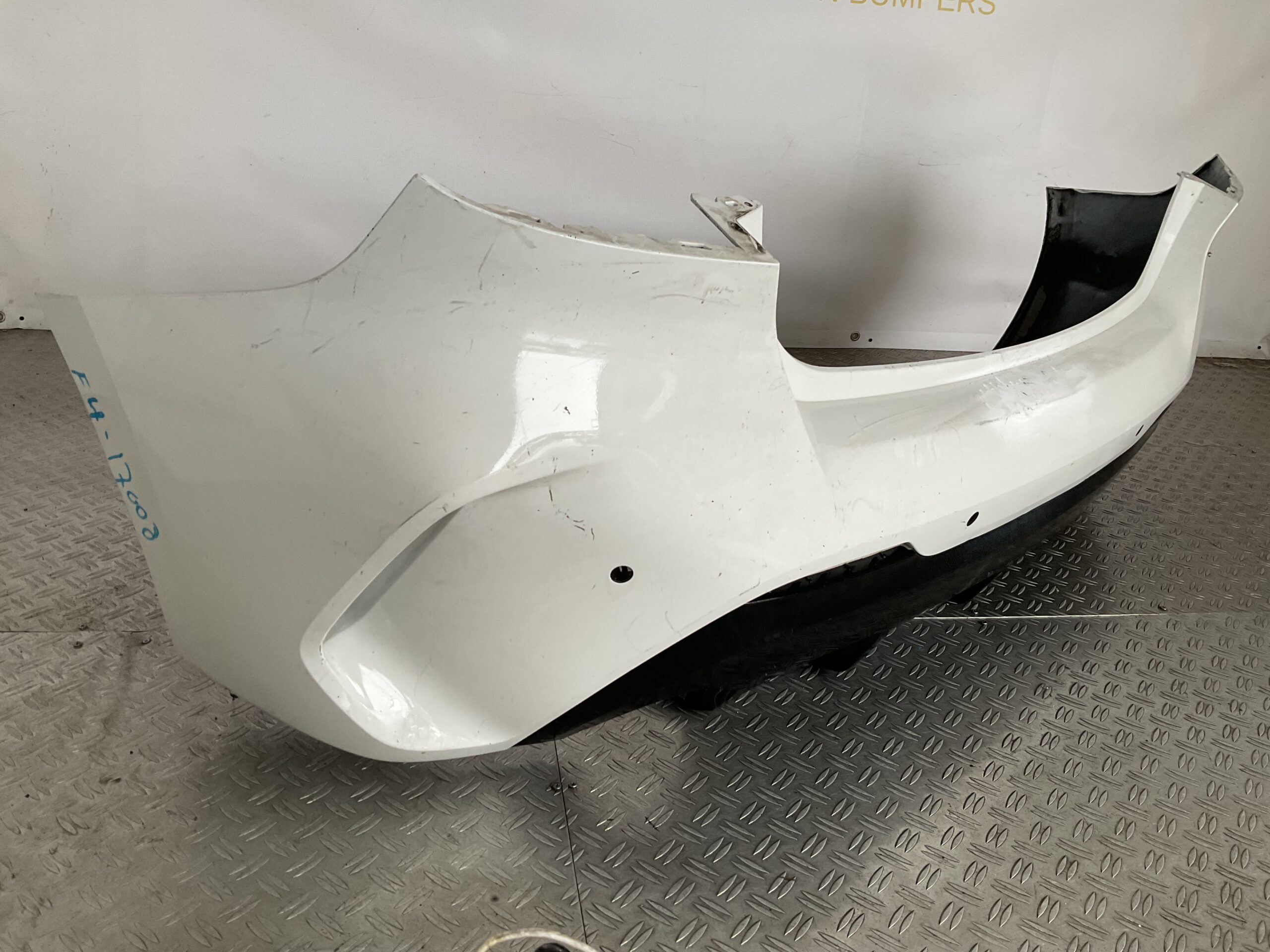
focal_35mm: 29
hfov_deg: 61.7
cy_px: 476
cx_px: 635
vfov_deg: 48.2
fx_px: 1064
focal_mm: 3
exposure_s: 1/100
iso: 50
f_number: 1.8
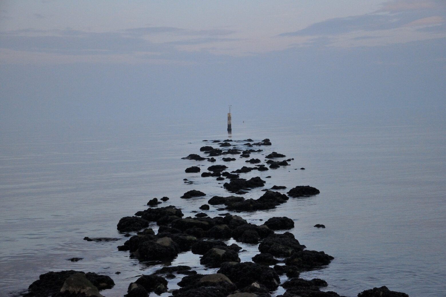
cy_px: 148
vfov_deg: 18.9
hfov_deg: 28.1
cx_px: 223
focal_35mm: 72
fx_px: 891
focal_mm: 48
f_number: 5.6
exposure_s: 1/2000
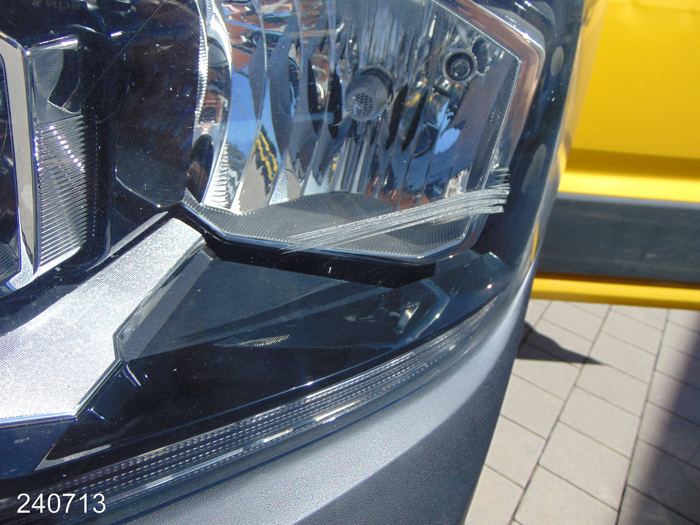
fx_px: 506
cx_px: 350
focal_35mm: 25
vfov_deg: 54.9
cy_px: 262
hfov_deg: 69.4
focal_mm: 4.5
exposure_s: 1/640
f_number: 3
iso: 80
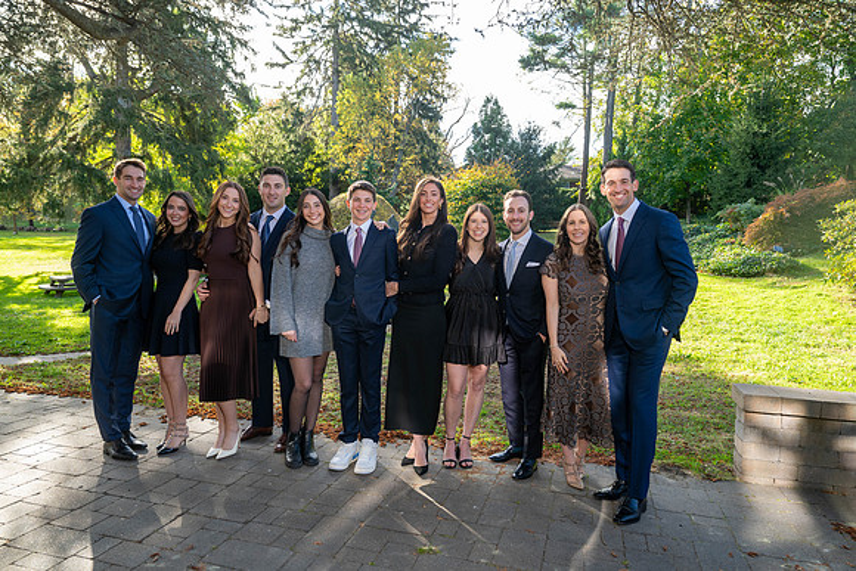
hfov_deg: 73.7
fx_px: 571
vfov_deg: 53.2
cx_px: 428
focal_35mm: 24
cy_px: 286
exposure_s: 1/200
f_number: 4.5
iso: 320
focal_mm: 24
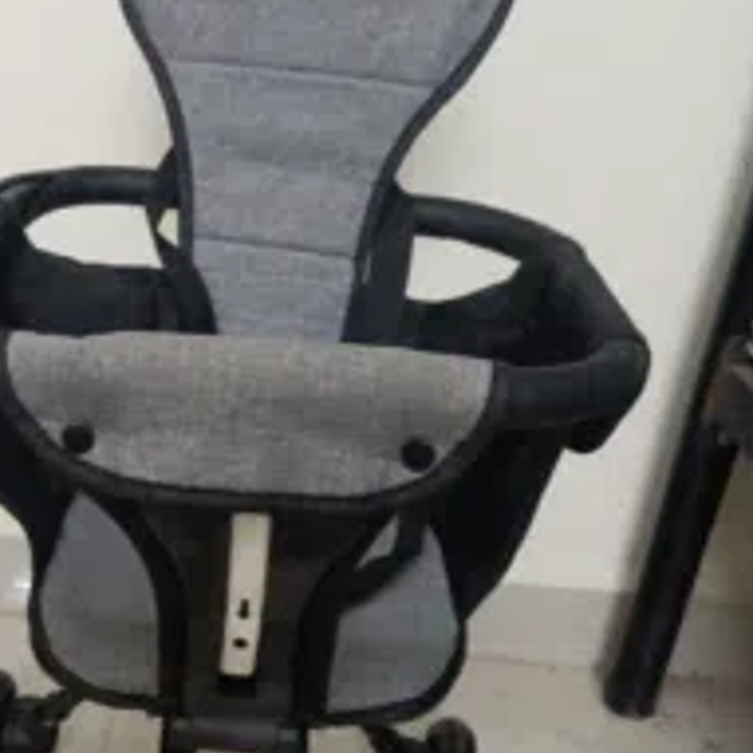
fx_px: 1231
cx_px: 185
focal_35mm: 50
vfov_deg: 33.5
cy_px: 540
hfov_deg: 33.3
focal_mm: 4.95
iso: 1610
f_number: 1.9
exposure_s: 1/25
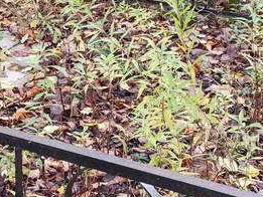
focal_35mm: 102
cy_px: -17
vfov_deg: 14.2
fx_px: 775
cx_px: 10
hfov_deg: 18.8
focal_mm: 4.77
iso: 112
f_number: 1.75
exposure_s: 1/108
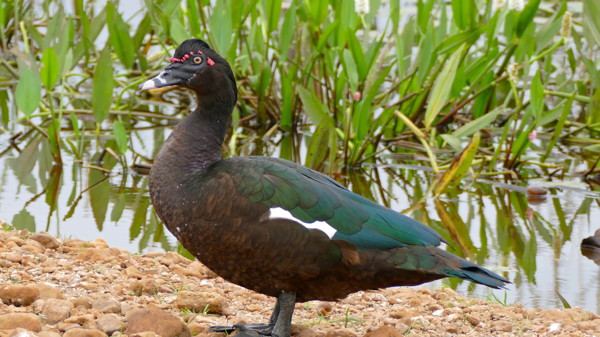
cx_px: 300
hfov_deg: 2.6
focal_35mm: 839
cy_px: 193
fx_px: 13347
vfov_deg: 1.4
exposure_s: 1/125
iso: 125
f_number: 4
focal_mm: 146
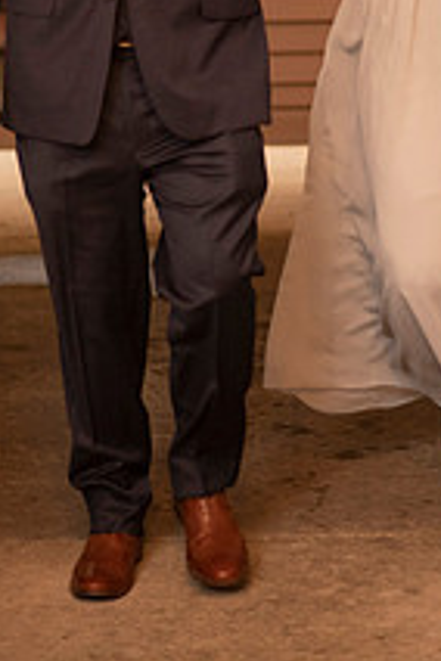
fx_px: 3307
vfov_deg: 11.3
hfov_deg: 7.6
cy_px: -31
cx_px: 307
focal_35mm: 180
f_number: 2.2
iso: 500
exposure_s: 1/160
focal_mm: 85
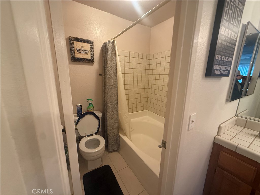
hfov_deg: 102.1
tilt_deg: -11.8
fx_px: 105
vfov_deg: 85.7
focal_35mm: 14
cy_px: 98
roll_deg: -1.2
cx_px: 130
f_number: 2.2
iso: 320
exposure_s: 1/60
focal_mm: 2.22
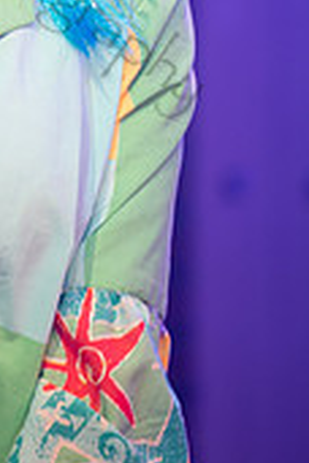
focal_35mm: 525
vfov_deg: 3.9
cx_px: -80
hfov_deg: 2.6
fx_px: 6759
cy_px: -108
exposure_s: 1/200
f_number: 2.8
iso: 1000
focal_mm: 200
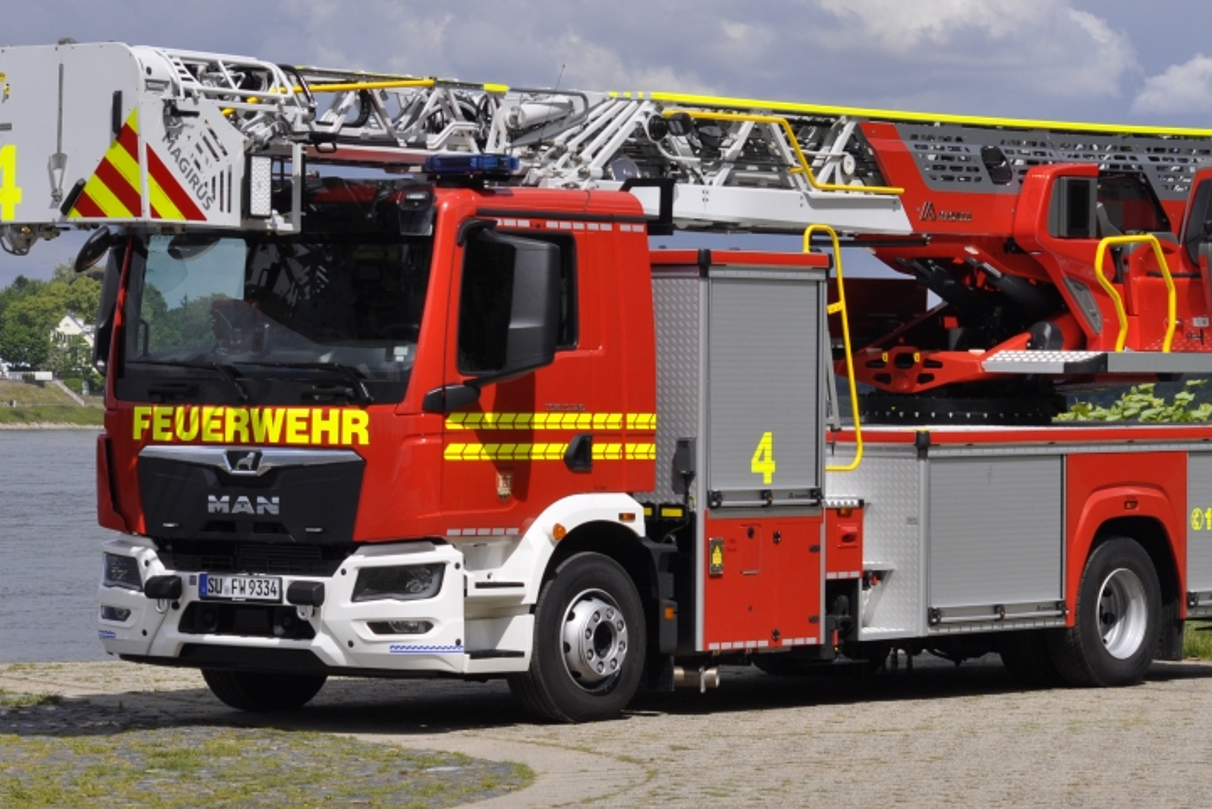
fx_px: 4411
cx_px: 592
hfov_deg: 15.6
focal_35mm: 131
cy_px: 341
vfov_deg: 10.5
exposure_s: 1/1600
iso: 500
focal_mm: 70
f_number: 10
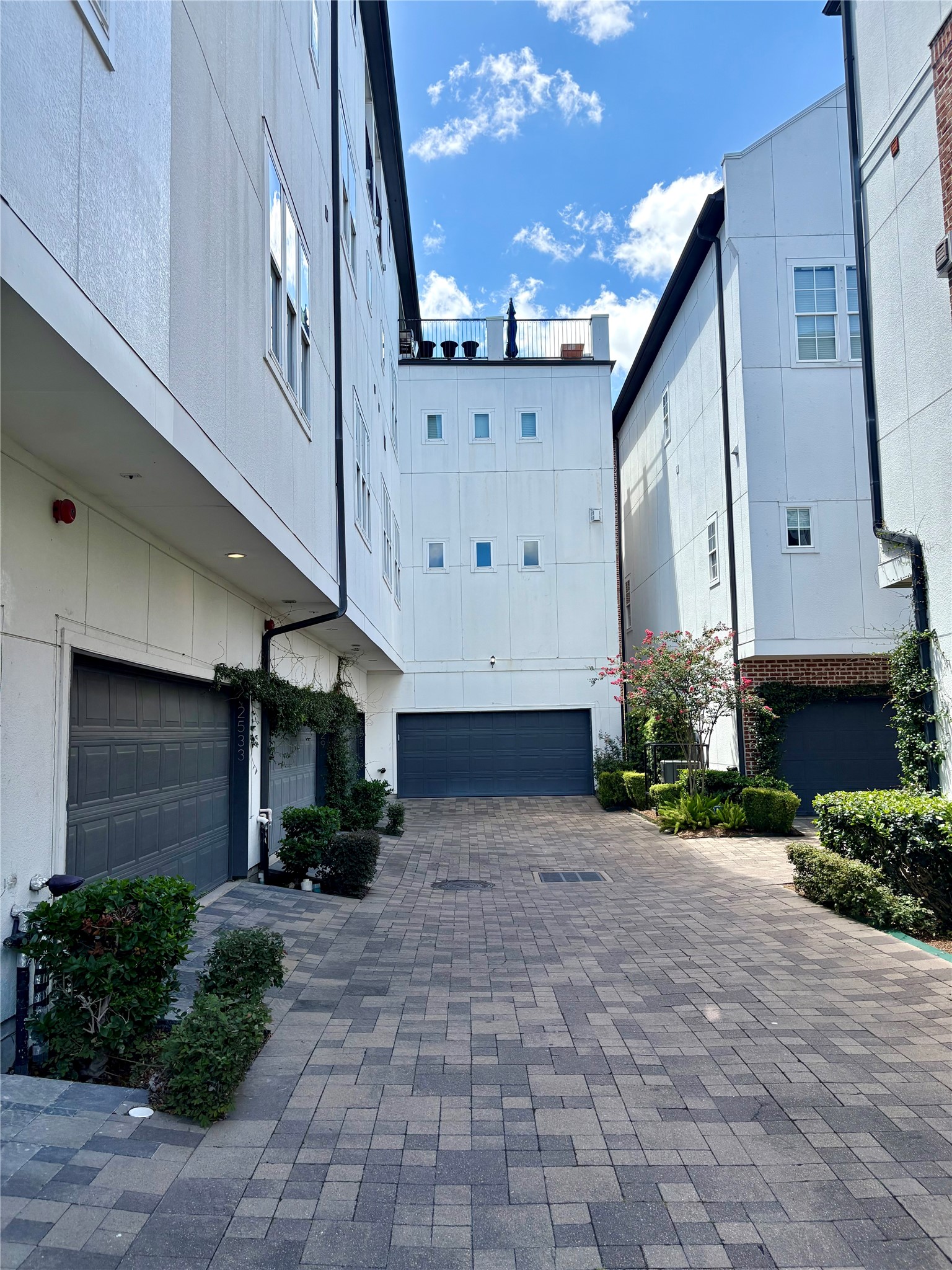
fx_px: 953
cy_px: 635
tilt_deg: +7.1
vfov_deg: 67.3
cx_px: 476
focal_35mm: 26
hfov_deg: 53.1
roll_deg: +1.1
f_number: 1.6
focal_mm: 5.96
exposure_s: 1/2075
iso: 64
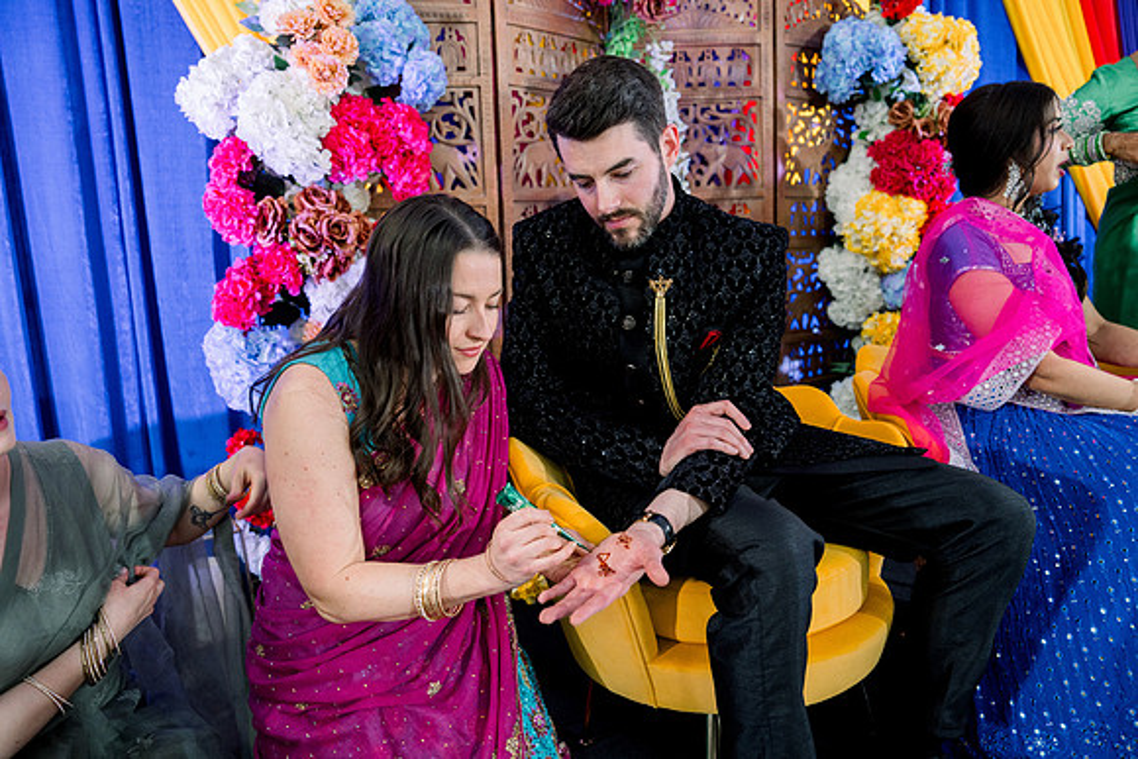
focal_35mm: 24
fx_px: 759
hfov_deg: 73.7
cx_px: 569
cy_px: 380
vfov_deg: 53.2
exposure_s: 1/125
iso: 1250
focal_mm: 24
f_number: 2.8
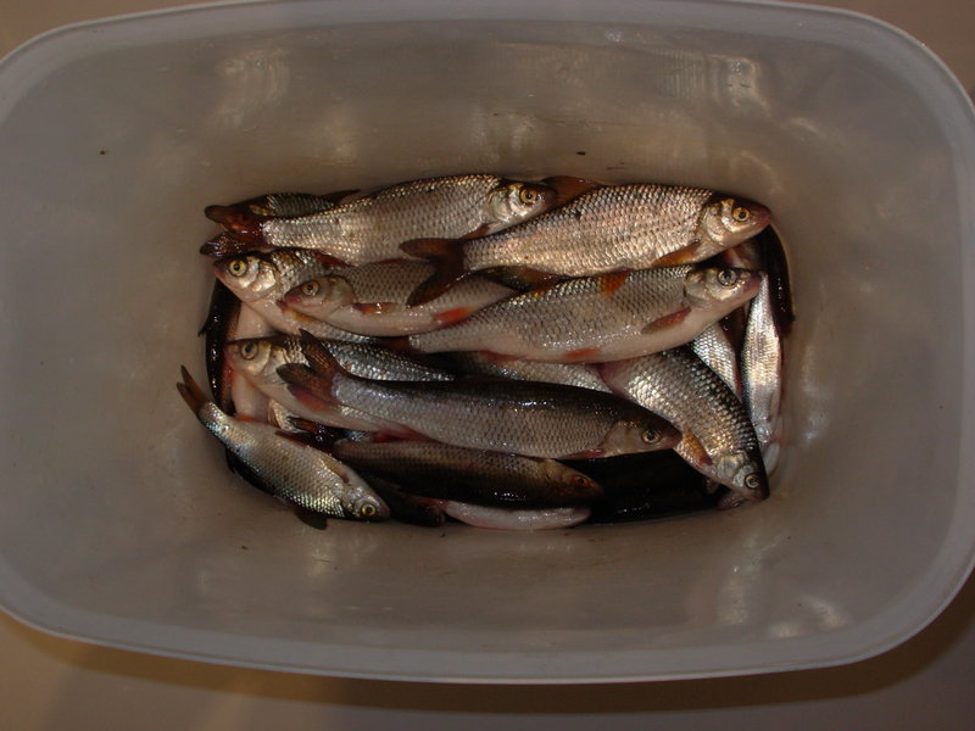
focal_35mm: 38
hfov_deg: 49.0
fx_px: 1070
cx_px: 488
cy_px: 366
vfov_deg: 37.7
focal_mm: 6.3
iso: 50
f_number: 4.9
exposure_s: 1/32
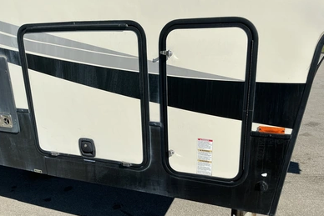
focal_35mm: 30
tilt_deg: -17.1
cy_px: 123
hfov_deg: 61.9
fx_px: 270
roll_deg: -0.3
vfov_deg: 43.5
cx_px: 165
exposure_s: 1/2538
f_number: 1.8
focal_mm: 3
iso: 25
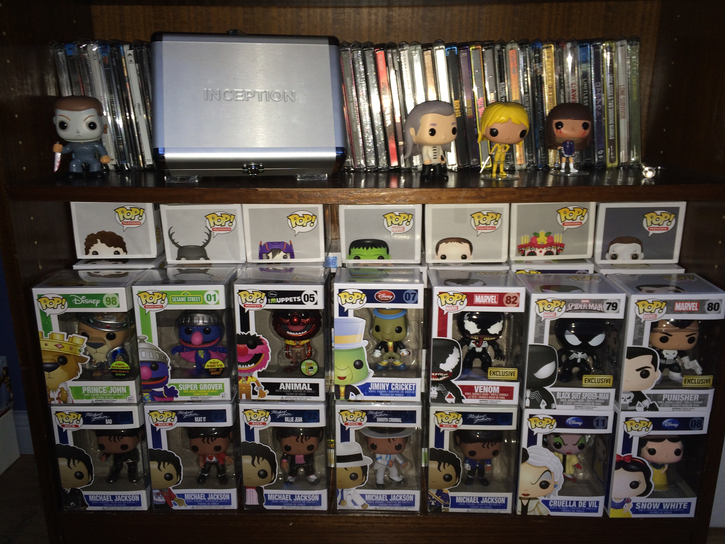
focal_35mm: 29
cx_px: 362
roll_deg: +0.4
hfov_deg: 61.7
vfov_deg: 48.2
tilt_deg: -14.8
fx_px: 607
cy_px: 272
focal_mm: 4.15
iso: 50
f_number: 2.2
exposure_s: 1/16
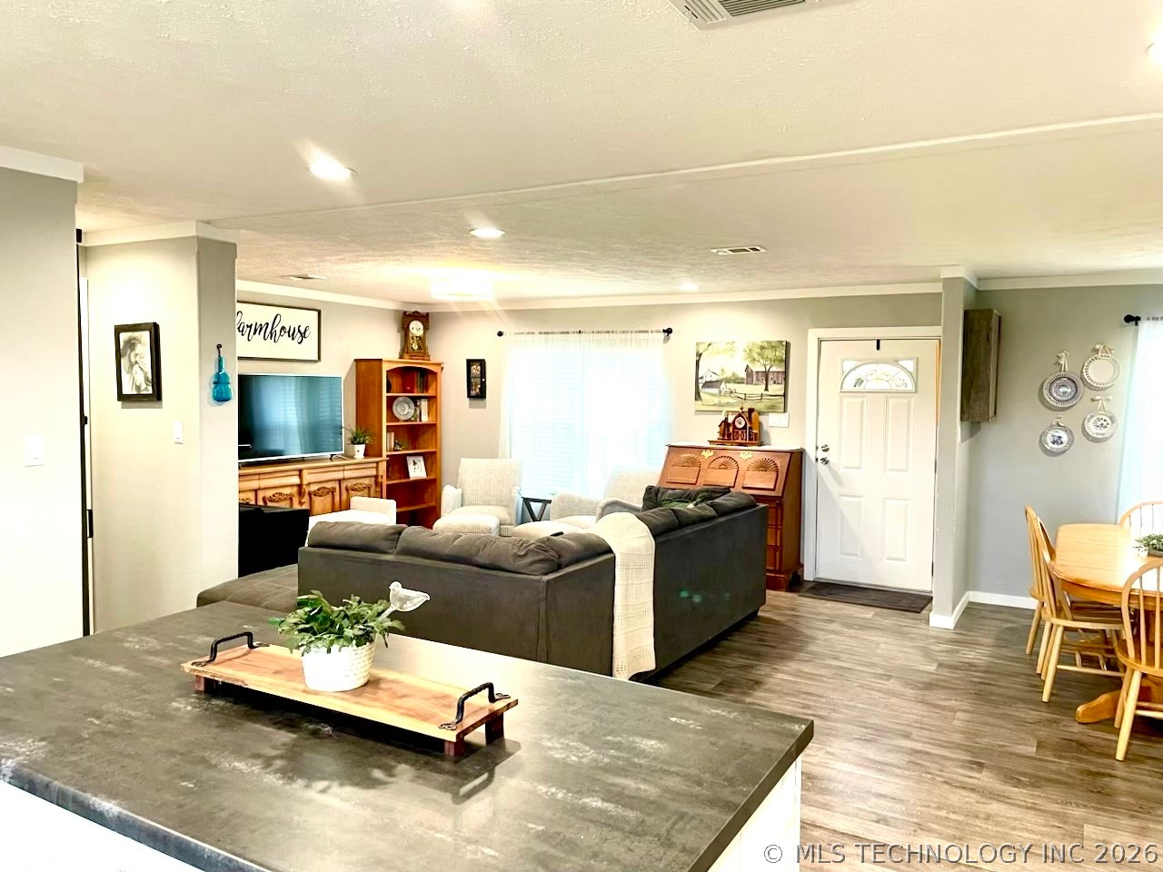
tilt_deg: -2.8
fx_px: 874
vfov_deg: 53.1
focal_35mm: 26
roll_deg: -0.8
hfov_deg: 67.3
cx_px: 582
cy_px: 436
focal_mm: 4.2
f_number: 1.6
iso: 100
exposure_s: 1/60
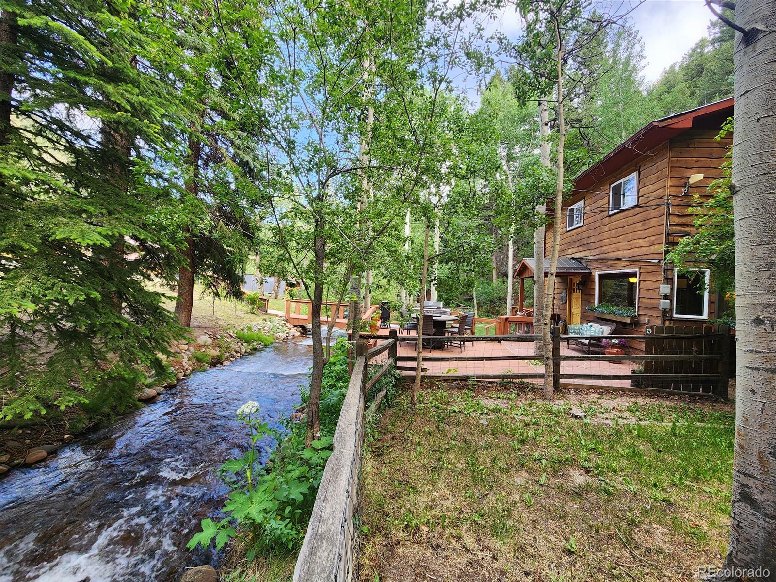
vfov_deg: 89.9
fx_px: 291
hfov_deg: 106.2
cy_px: 291
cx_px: 388
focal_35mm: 13
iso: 80
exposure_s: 1/120
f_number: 2.2
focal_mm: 2.2
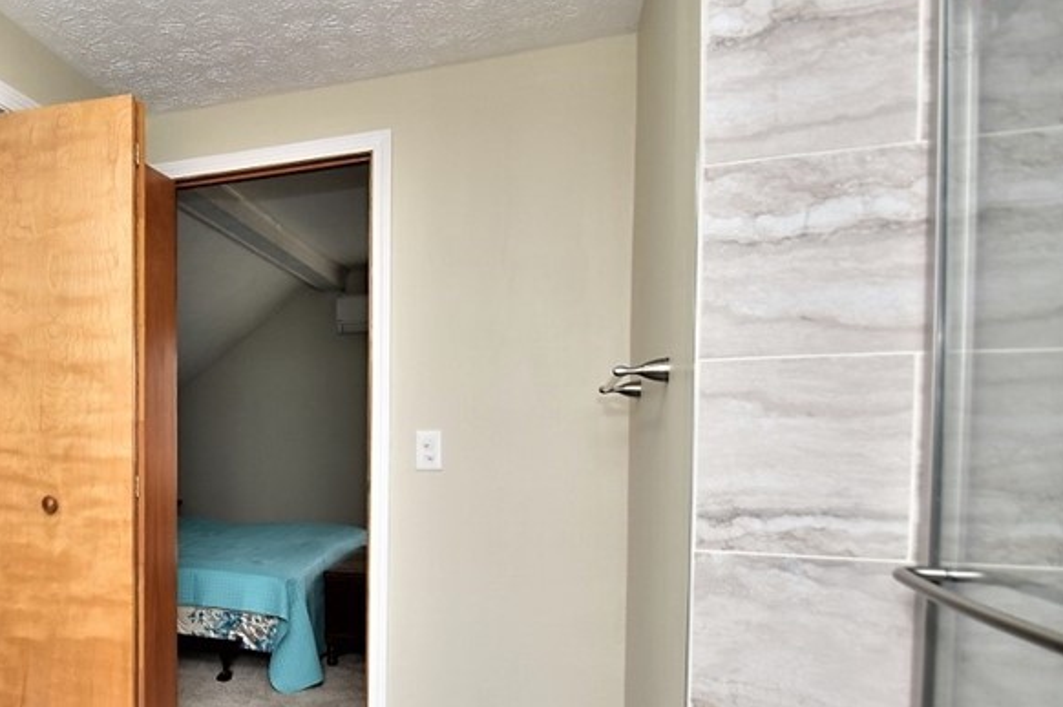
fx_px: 826
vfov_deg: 46.0
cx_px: 137
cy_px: 434
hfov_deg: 57.7
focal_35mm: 28
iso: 200
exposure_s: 1/50
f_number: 7.1
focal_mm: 10
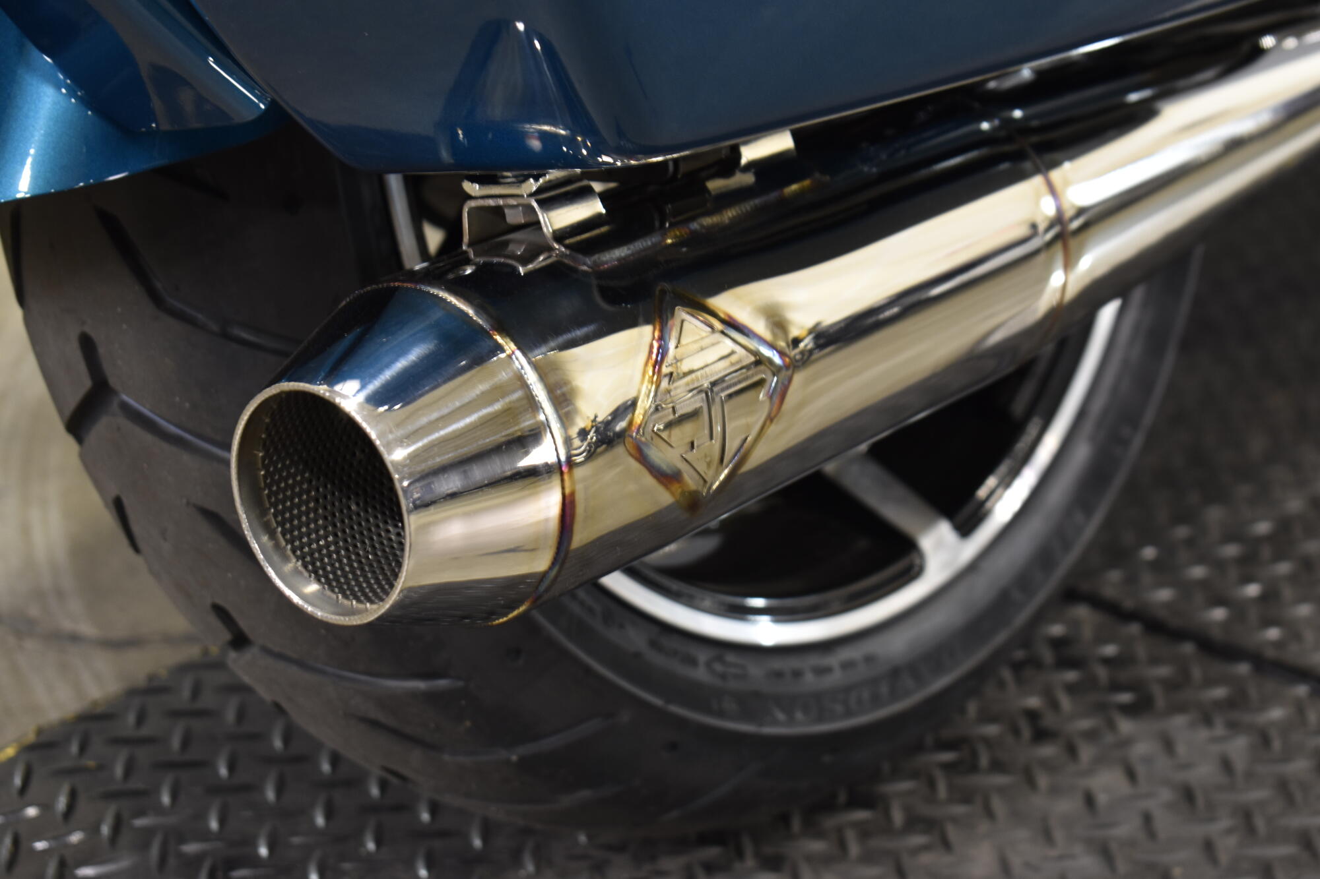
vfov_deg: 17.5
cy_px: 440
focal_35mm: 78
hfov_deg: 26.0
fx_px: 2860
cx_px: 660
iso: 400
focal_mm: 52
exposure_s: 1/6
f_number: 5.6
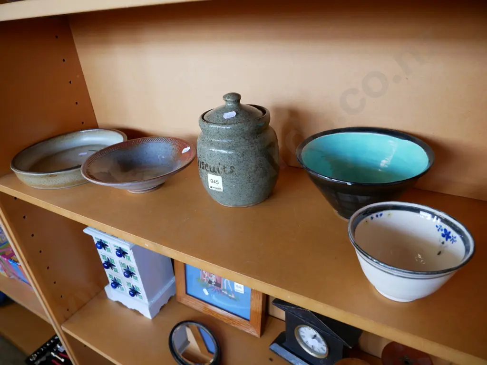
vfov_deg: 56.8
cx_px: 244
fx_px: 338
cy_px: 182
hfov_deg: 71.6
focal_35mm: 24
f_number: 4
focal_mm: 12
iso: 1000
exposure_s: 1/60
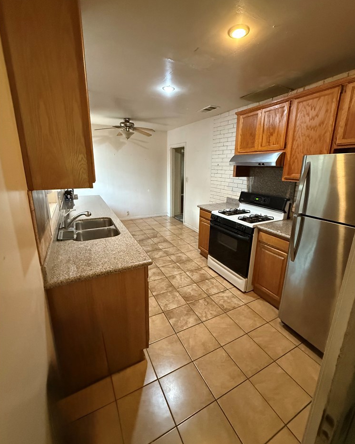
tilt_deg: -12.1
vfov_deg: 96.8
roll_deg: -1.8
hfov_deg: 84.0
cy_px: 215
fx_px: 197
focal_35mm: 15
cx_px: 179
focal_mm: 2.22
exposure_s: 1/60
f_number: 2.2
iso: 800
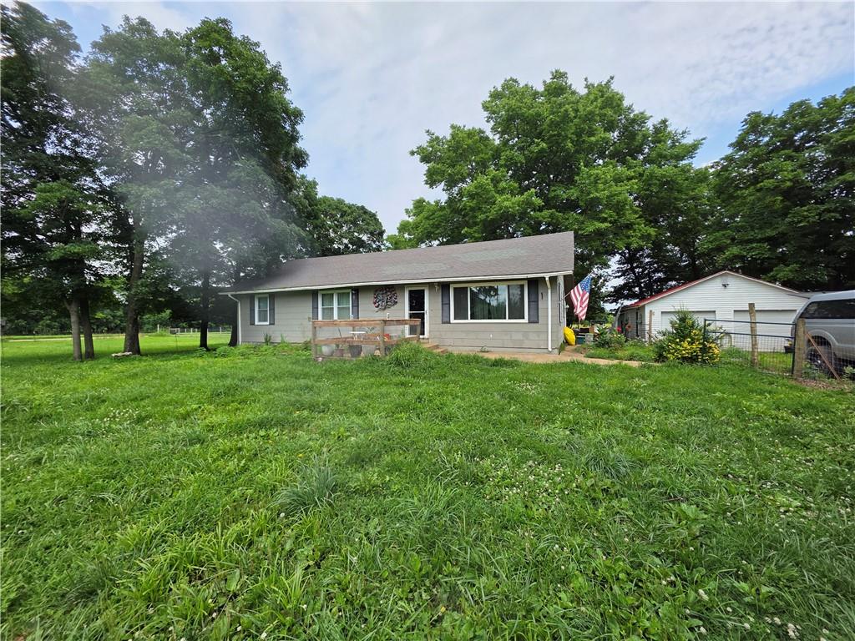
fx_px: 321
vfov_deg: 89.9
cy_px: 320
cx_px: 428
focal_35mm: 13
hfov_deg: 106.2
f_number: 1.9
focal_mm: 2.2
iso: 40
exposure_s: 1/1418
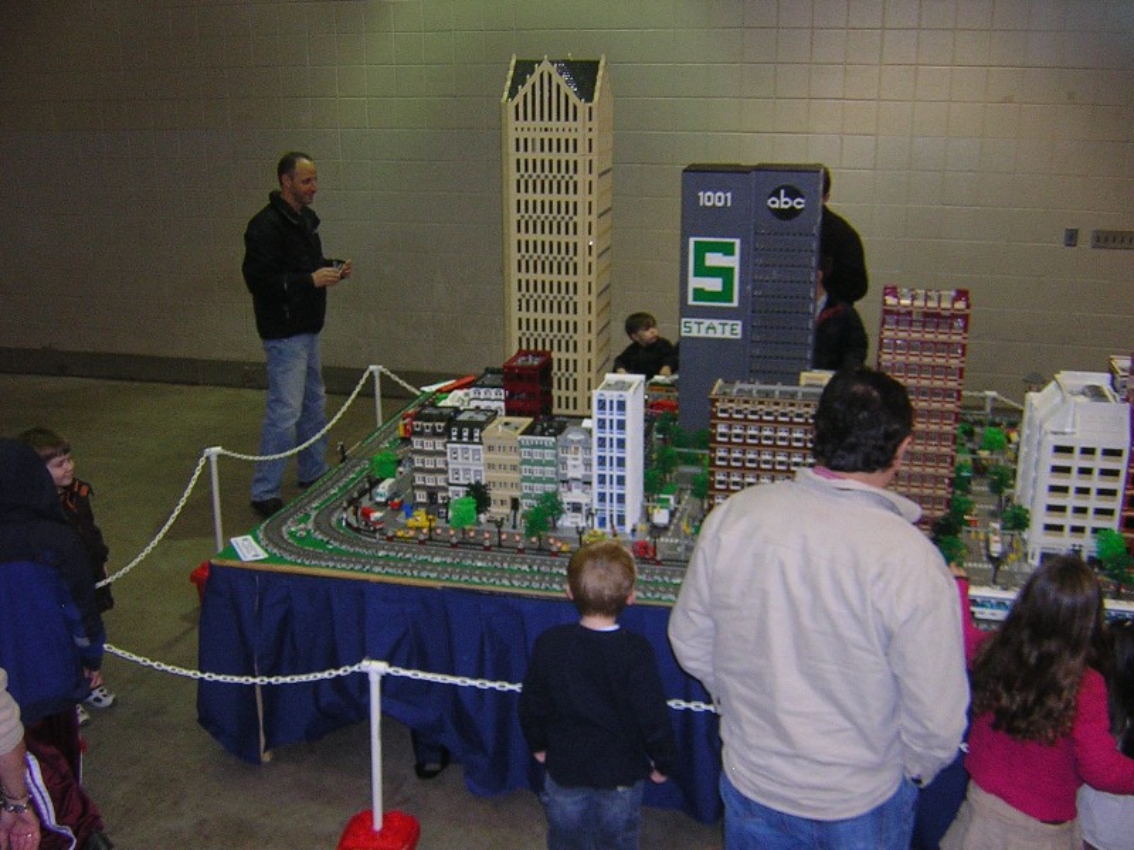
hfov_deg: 51.4
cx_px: 567
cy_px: 425
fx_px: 1179
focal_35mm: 36
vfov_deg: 39.7
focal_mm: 4.7
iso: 346
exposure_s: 1/60.1
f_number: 2.6
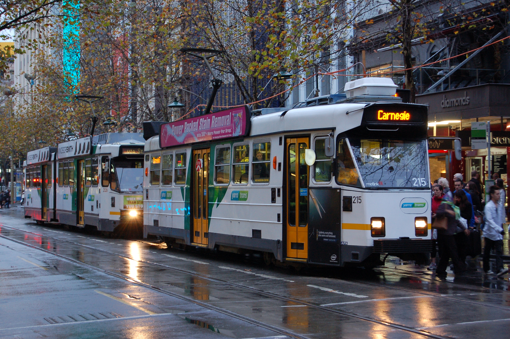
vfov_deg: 16.5
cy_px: 170
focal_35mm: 82
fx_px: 1168
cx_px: 255
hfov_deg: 24.6
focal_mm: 55
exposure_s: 1/20
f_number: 6.3
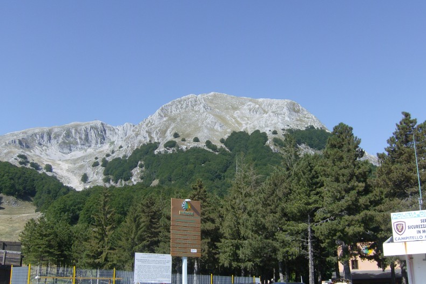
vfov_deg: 35.0
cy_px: 127
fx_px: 450
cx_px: 215
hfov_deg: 50.7
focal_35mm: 38
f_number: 4.7
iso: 100
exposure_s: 1/662
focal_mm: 6
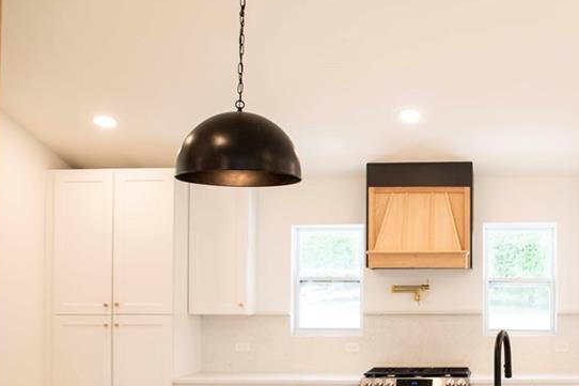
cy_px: 273
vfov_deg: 26.2
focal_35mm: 51
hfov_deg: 37.1
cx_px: 487
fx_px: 820
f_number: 4
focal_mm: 18
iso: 250
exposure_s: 1/60
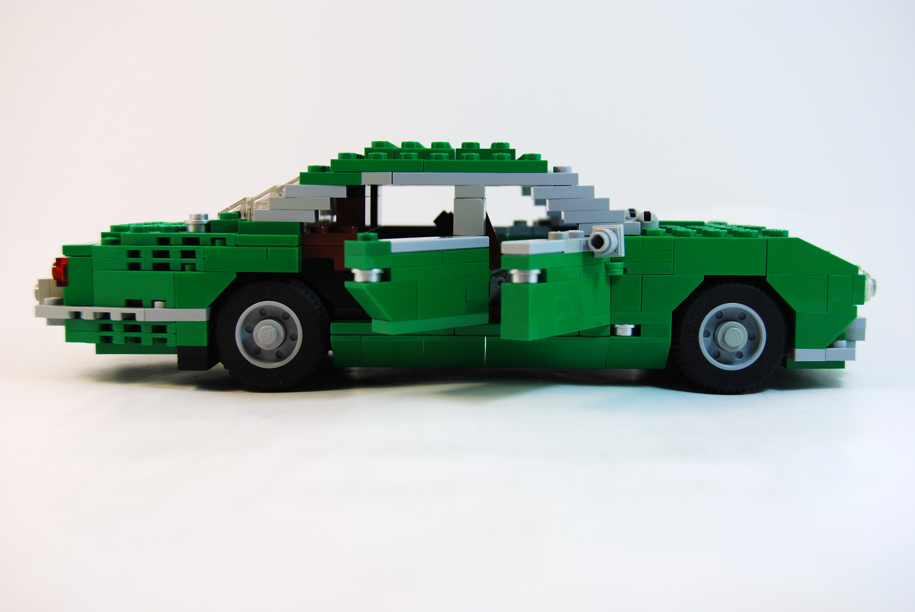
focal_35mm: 46
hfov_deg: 42.3
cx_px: 458
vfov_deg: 29.0
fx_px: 1183
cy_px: 306
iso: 200
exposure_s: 1/125
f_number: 5.6
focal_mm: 31
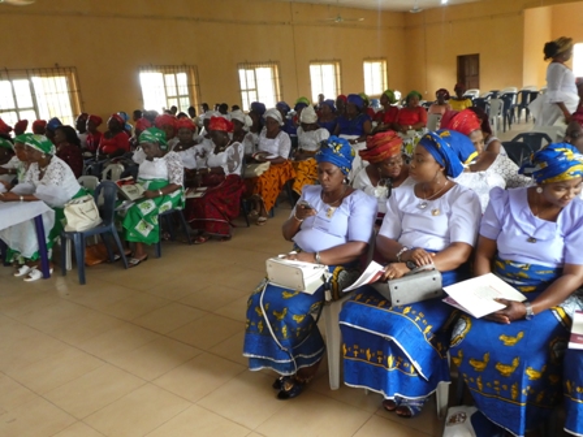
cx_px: 292
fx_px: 522
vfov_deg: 45.4
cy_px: 218
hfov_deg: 58.4
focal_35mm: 31
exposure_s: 1/60
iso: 640
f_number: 3.5
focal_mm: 5.4
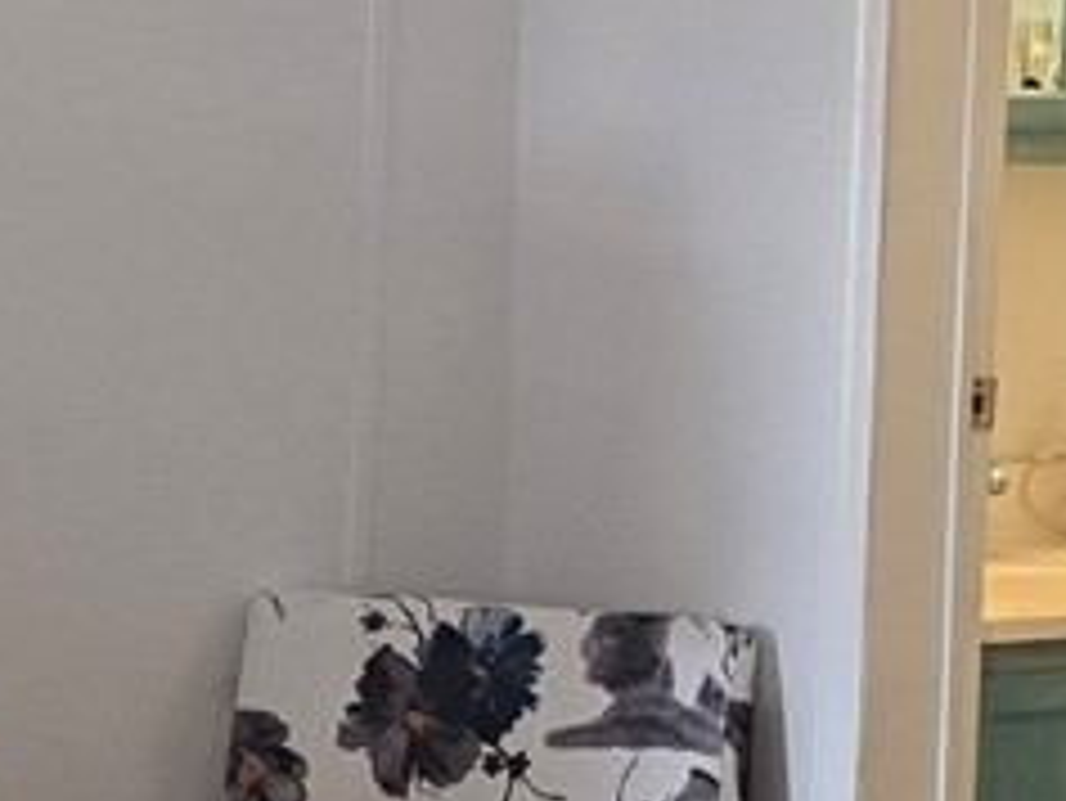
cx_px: 675
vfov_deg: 9.6
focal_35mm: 155
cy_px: 567
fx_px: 4776
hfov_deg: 12.7
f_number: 1.8
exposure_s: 1/120
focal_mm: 5.4
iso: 160
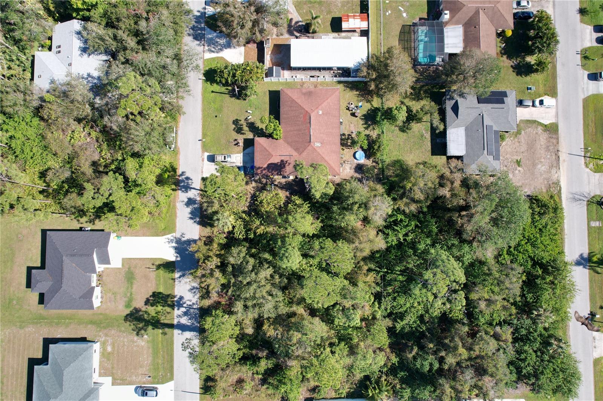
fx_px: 368
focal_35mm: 22
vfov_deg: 57.2
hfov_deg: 78.6
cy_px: 200
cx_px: 302
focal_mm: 8.38
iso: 110
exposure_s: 1/1250
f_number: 2.8
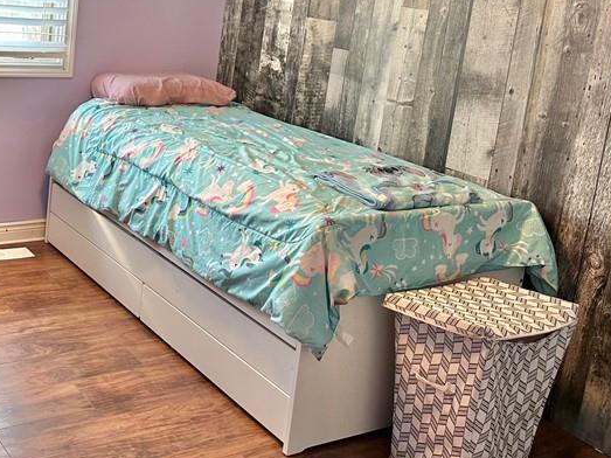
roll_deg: -4.8
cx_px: 116
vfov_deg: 30.2
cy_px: 100
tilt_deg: -8.4
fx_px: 829
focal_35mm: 47
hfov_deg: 38.8
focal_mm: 6.86
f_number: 1.78
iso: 160
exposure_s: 1/60
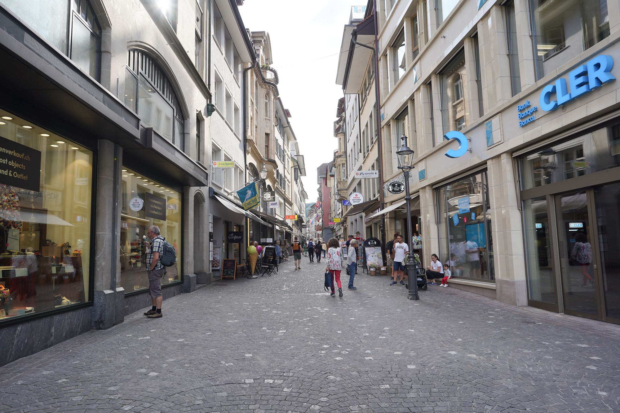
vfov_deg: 53.1
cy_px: 206
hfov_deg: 73.7
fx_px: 413
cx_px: 310
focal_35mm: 24
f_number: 6.3
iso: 100
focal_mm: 24
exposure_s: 1/100
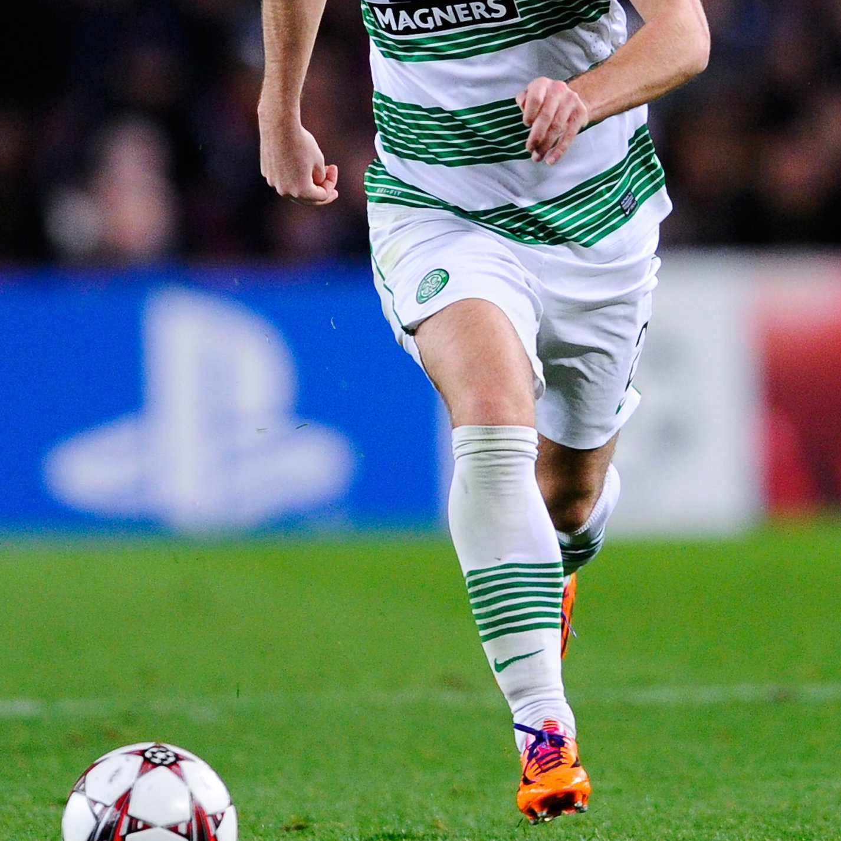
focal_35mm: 573
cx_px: 387
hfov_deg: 3.1
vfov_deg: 3.1
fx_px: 15750
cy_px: 255
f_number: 3.5
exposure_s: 1/1250
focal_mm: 400
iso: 2500
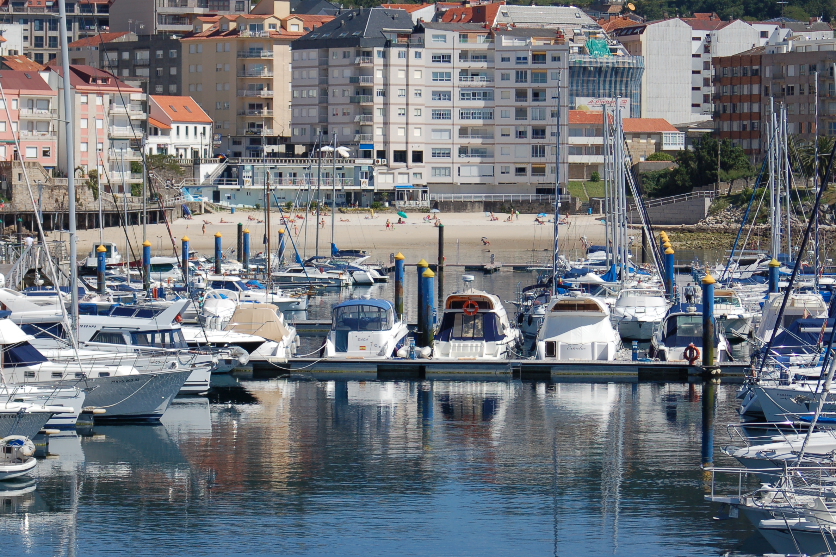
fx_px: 3530
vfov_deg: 9.0
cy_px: 230
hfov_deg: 13.5
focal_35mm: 152
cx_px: 377
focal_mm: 80
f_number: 7.1
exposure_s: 1/800
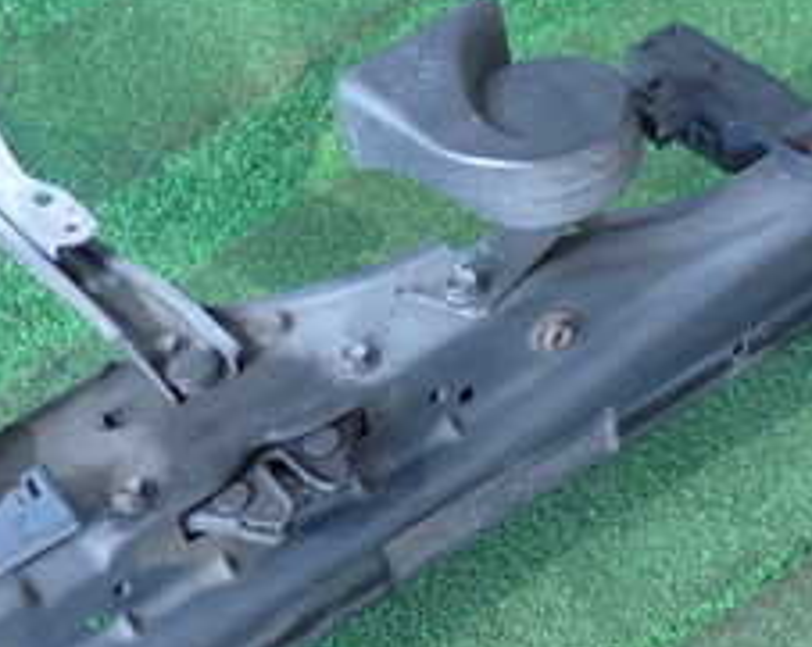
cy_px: 554
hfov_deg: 20.4
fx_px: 2232
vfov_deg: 16.3
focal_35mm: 93
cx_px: 175
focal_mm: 6.37
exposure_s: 1/50
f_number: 2.5
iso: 200
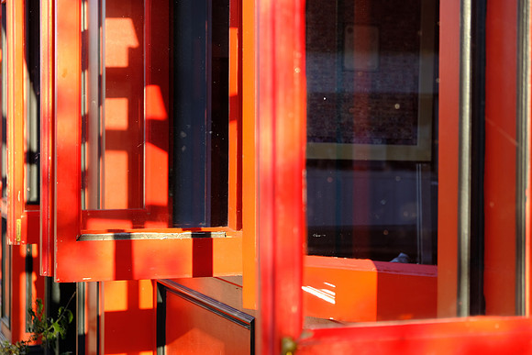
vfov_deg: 18.0
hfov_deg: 26.6
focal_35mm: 76
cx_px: 266
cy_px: 178
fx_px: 1123
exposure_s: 1/280
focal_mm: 50.5
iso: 200
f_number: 4
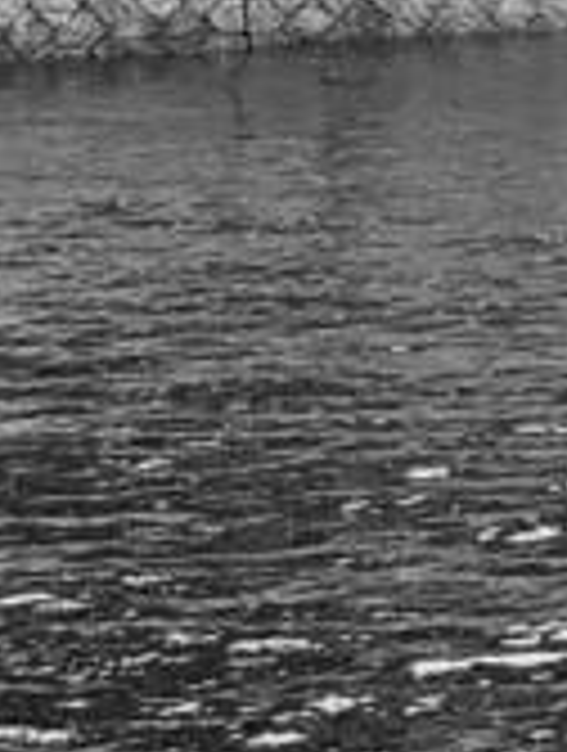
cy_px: -1522
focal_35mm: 471
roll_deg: +0.9
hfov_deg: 3.1
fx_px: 10247
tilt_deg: +2.4
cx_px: 1328
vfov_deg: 4.1
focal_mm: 9
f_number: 2.8
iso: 25
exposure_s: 1/467
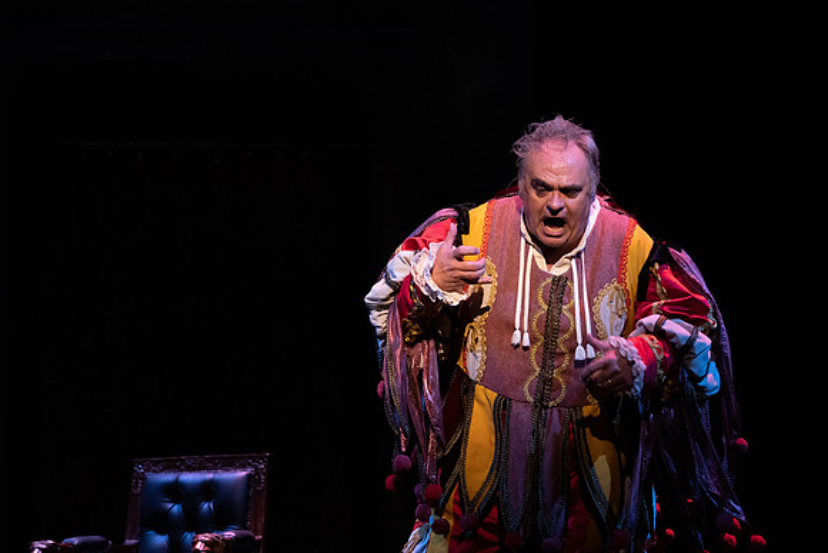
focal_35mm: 200
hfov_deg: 10.3
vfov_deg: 6.9
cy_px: 276
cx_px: 414
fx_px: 4601
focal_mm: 200
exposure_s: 1/250
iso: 4000
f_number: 6.3
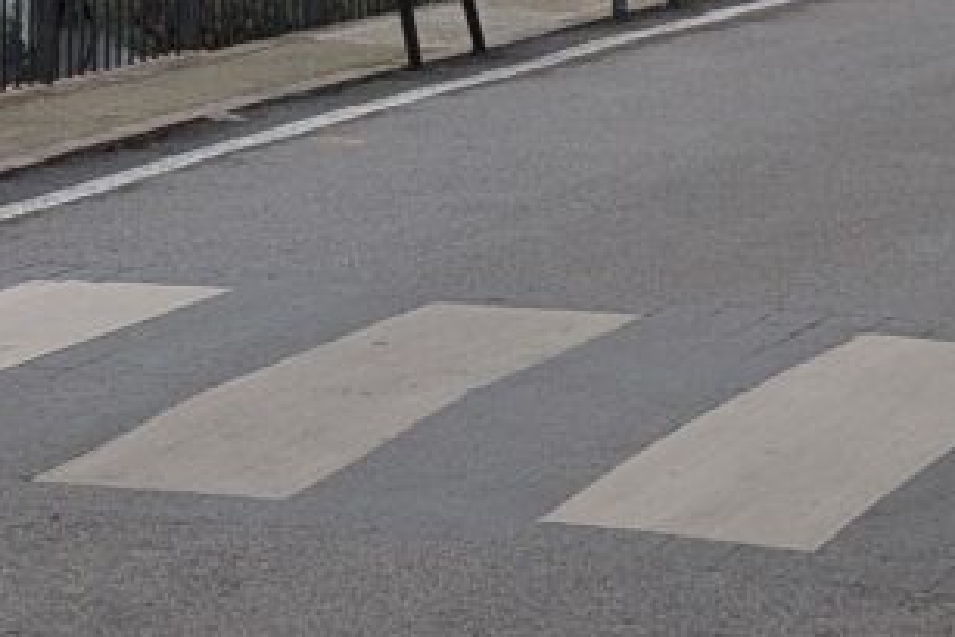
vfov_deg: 7.9
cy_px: -325
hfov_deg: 12.0
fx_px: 4512
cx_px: 19
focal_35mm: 170
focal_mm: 6.9
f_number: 1.68
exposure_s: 1/344
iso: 20
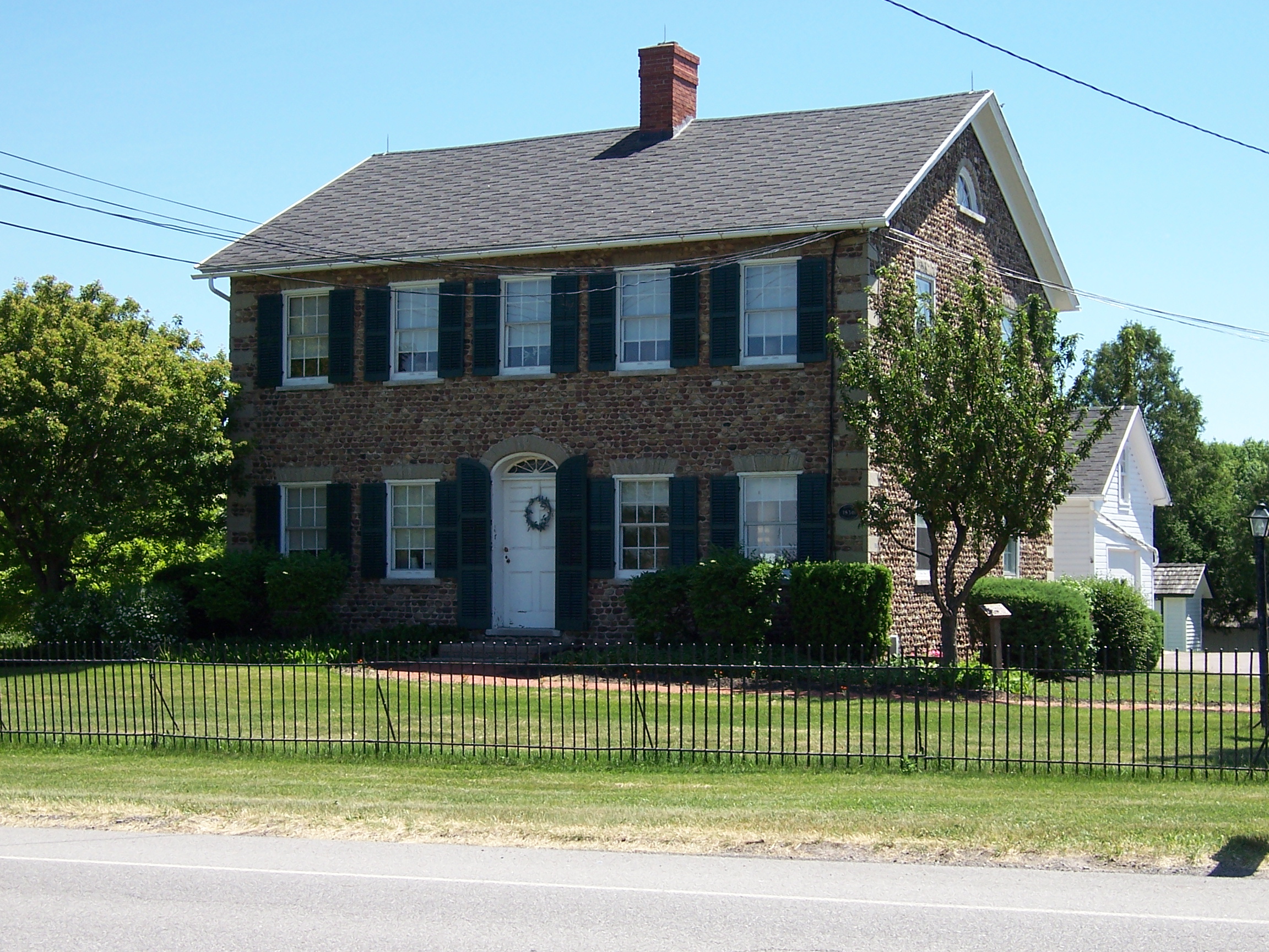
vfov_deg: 24.4
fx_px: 2200
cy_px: 476
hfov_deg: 32.2
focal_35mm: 60
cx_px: 634
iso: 80
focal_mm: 10
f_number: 4.8
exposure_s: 1/350
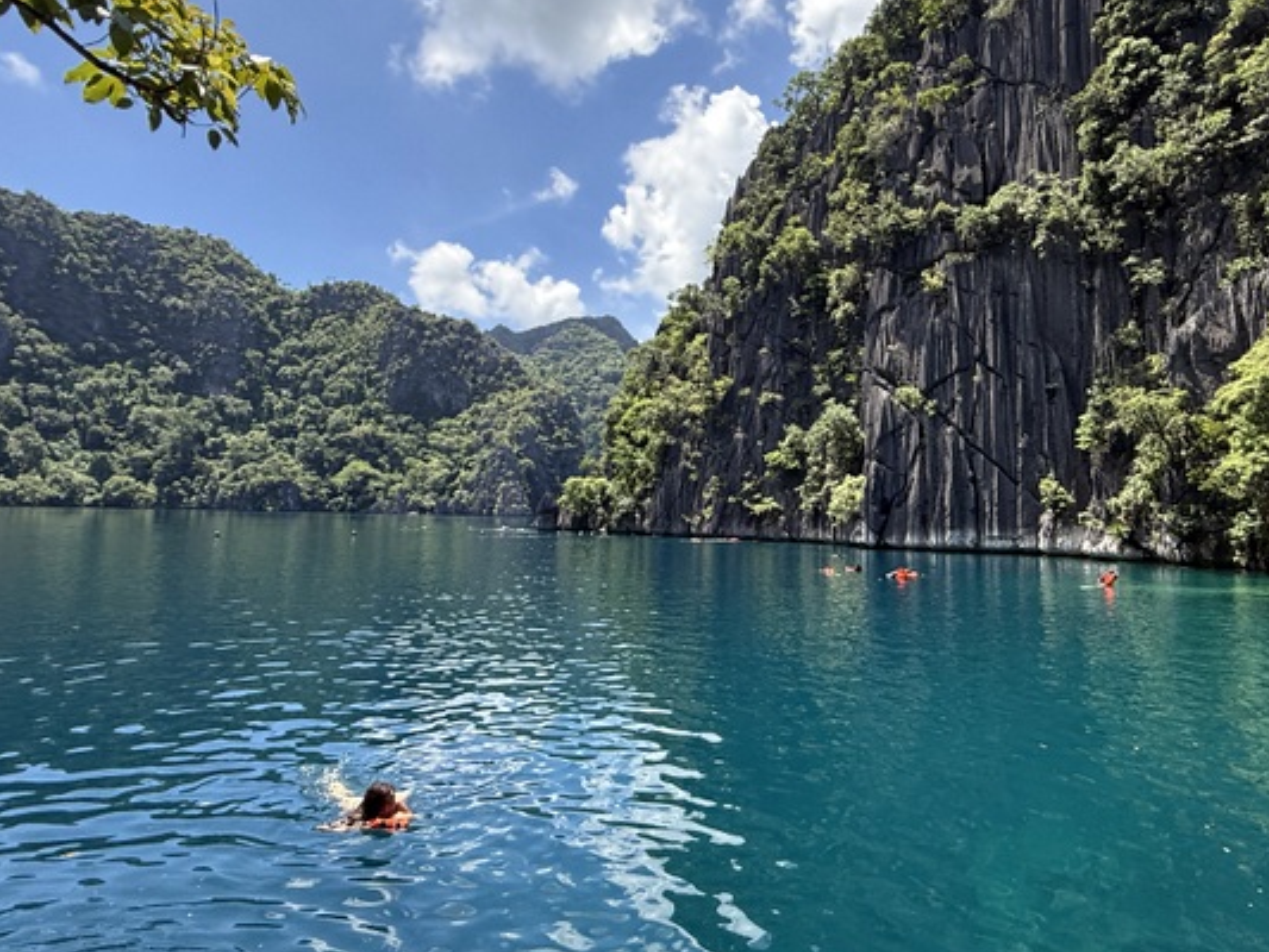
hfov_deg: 78.6
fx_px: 770
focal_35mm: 21
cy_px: 428
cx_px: 721
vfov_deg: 63.3
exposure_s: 1/1105
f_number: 2.2
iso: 64
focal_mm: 2.22
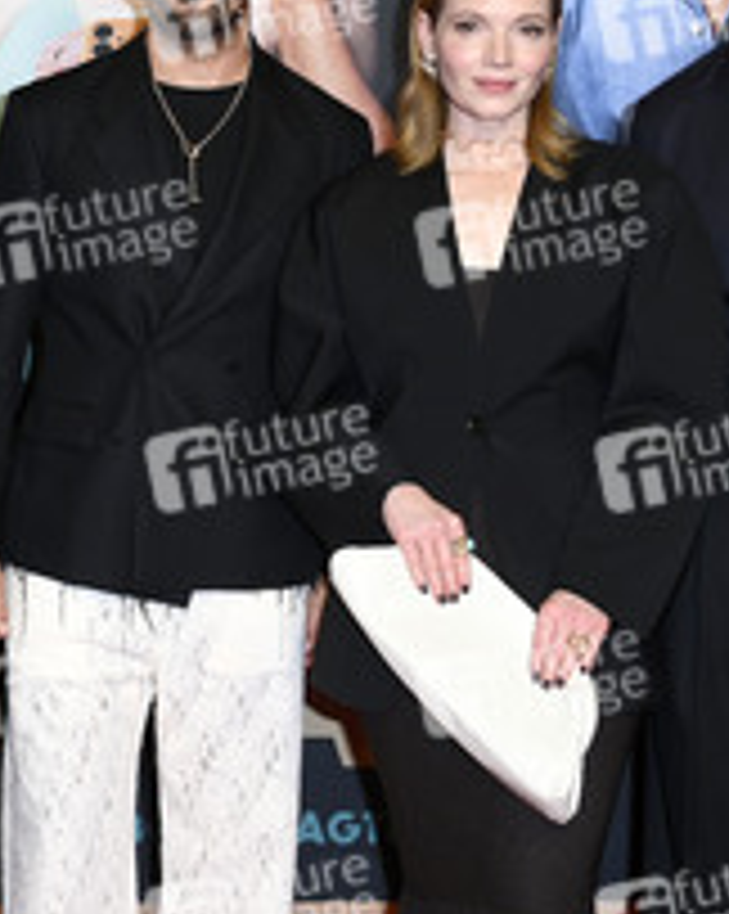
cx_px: 142
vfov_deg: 19.2
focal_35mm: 100
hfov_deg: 15.3
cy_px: 347
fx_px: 2701
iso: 1250
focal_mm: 48
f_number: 5.6
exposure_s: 1/250
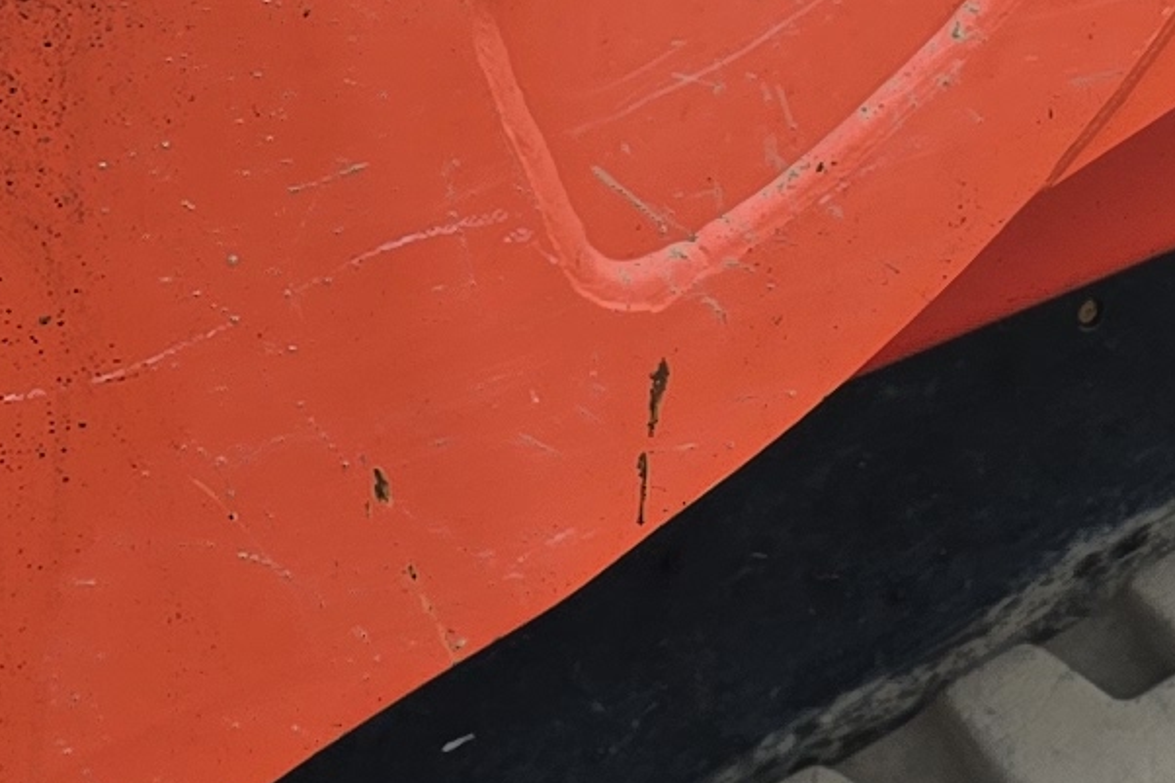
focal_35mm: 159
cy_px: -1074
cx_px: 781
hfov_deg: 12.9
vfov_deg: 8.0
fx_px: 5188
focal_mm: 6.3
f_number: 1.7
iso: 12
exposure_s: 1/664
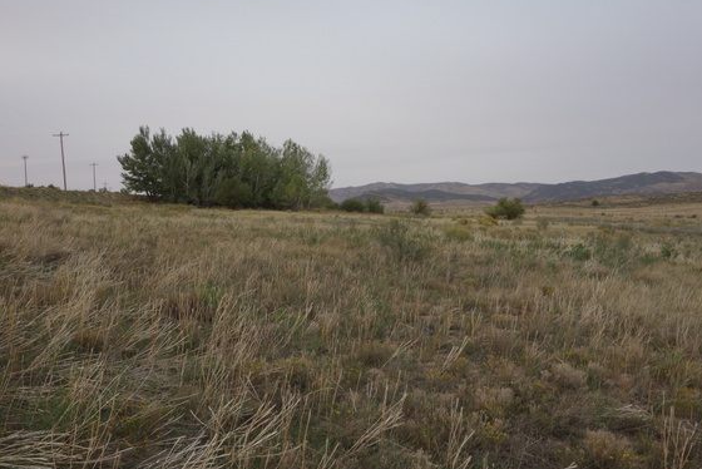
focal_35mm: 32
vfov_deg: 41.1
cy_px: 214
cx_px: 360
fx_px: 624
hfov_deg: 58.7
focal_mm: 10.4
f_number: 5.6
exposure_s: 1/100
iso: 125
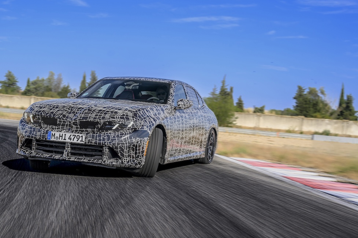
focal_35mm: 54
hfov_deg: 36.7
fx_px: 537
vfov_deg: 25.0
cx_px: 144
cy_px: 134
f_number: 5.6
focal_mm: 44
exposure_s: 1/100
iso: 64
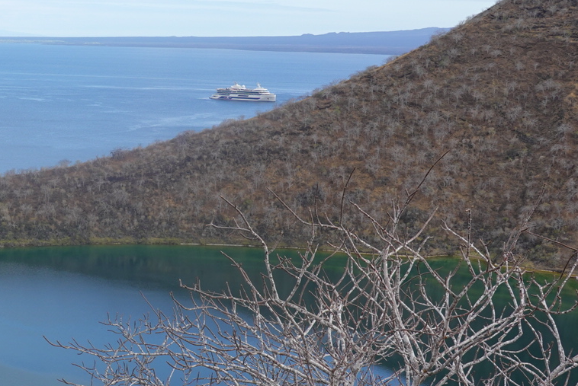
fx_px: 1302
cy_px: 224
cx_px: 64
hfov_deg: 24.4
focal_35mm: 81
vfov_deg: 16.9
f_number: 5
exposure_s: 1/200
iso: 100
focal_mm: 14.12
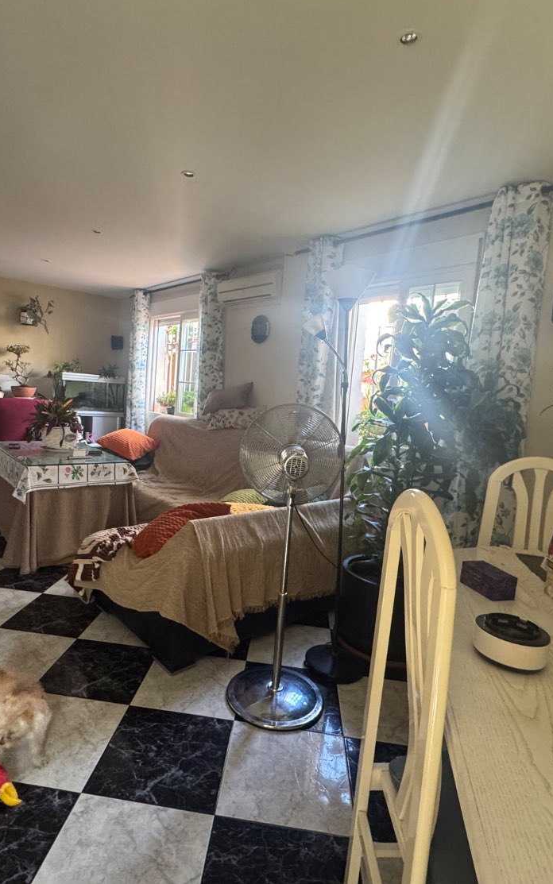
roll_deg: -2.9
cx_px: 249
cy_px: 438
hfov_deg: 59.5
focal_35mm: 20
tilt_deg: -4.1
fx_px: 482
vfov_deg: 85.1
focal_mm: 2.22
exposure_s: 1/66
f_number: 2.2
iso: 320
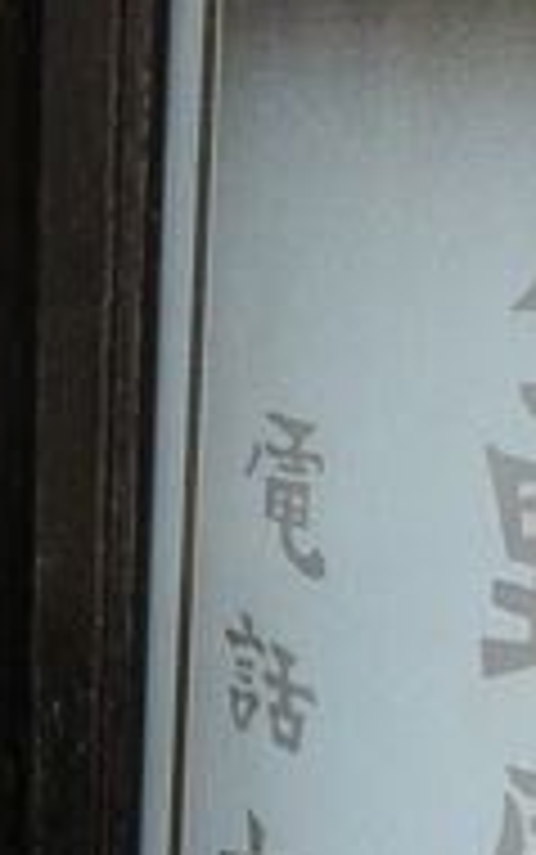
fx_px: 2100
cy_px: 585
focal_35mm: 90
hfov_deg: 14.5
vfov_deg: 22.9
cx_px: 101
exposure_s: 1/30
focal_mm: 4
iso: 400
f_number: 3.4
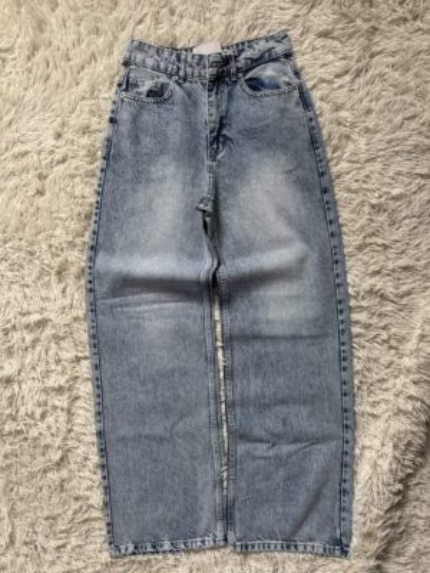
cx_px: 215
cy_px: 286
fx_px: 398
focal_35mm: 24
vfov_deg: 71.6
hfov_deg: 56.8
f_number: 1.78
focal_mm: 6.76
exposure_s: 1/111
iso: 200
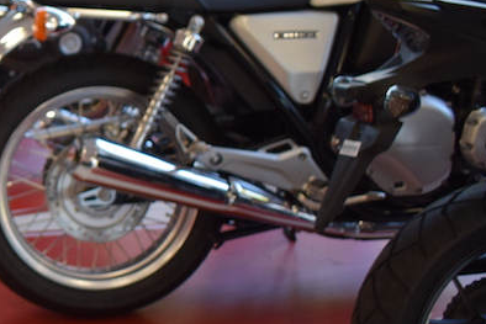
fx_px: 1337
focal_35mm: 99
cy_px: 173
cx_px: -237
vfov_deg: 13.8
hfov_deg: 18.4
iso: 400
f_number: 4.5
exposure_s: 1/80
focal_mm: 20
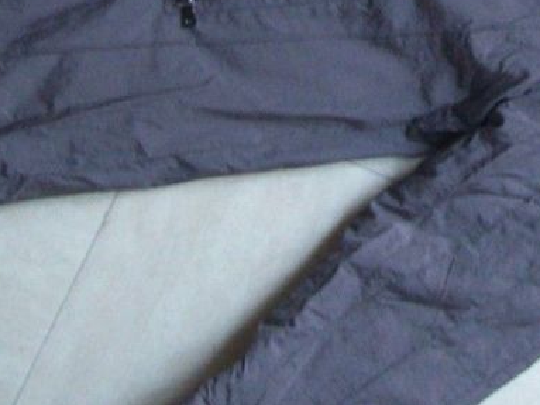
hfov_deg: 20.5
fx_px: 1466
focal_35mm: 94
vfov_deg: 15.1
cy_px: -110
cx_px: 475
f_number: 2.7
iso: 200
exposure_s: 1/8
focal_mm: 6
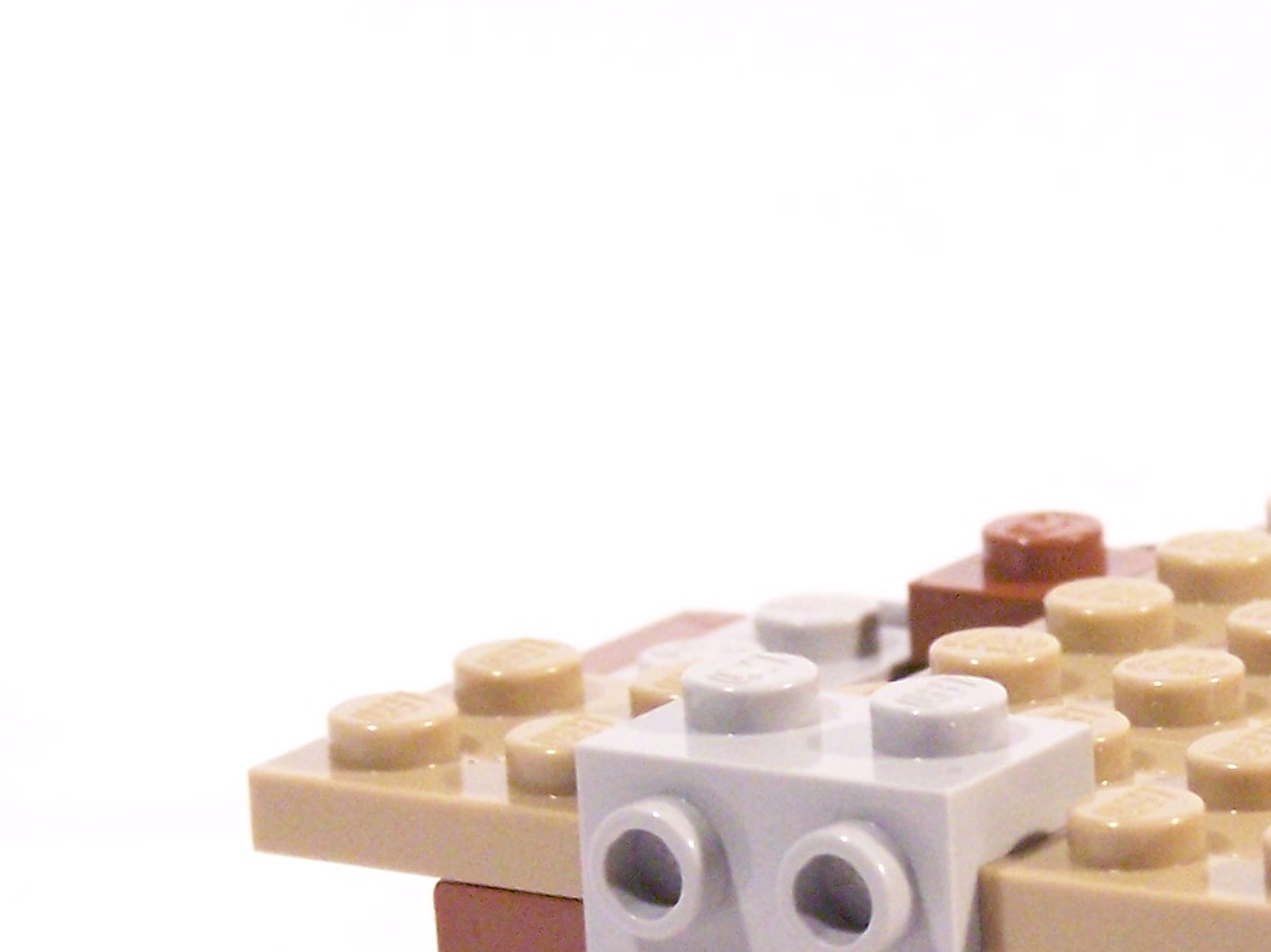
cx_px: 1254
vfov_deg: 4.9
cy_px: 1035
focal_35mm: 302
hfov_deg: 6.5
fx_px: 11086
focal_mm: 19.4
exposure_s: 1/30
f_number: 3.6
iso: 400
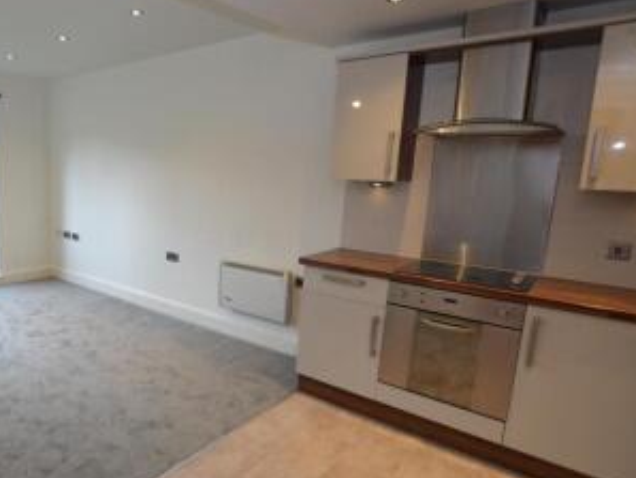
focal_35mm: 23
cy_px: 244
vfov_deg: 58.9
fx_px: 423
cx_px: 143
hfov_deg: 68.1
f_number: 4
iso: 400
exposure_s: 1/60
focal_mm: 10
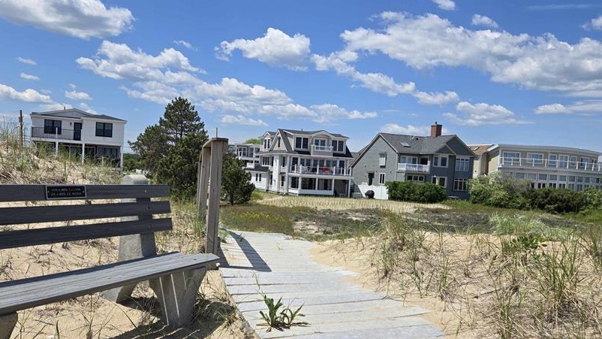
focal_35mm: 32
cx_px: 269
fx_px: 511
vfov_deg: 36.6
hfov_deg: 60.9
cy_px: 195
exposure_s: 1/3229
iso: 25
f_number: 1.8
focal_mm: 5.4
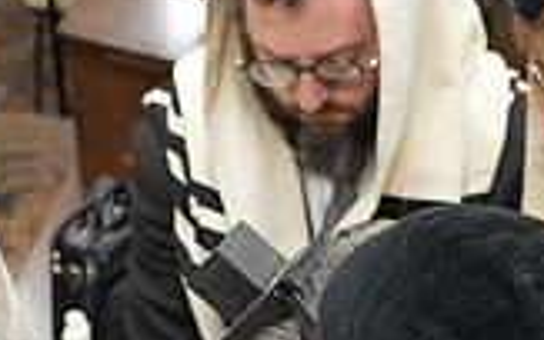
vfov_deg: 14.5
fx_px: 1290
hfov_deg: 23.8
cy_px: 412
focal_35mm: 87
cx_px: 334
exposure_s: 1/100
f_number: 4
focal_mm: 24
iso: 1600
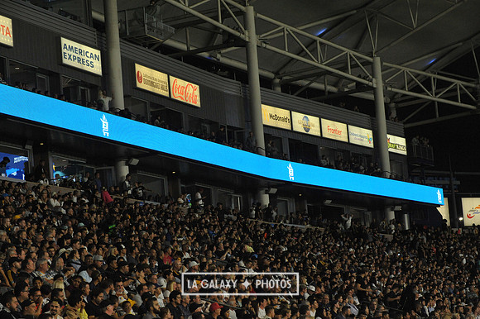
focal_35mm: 116
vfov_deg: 11.8
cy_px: 160
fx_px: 1546
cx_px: 240
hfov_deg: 17.7
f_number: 8
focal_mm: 116
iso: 3200
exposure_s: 1/250
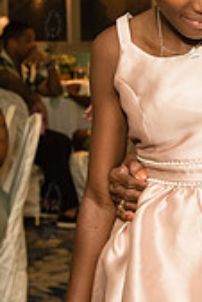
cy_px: 124
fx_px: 924
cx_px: 282
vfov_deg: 18.6
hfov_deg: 12.0
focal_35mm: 110
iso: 1600
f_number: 3.5
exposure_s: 1/160
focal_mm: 32
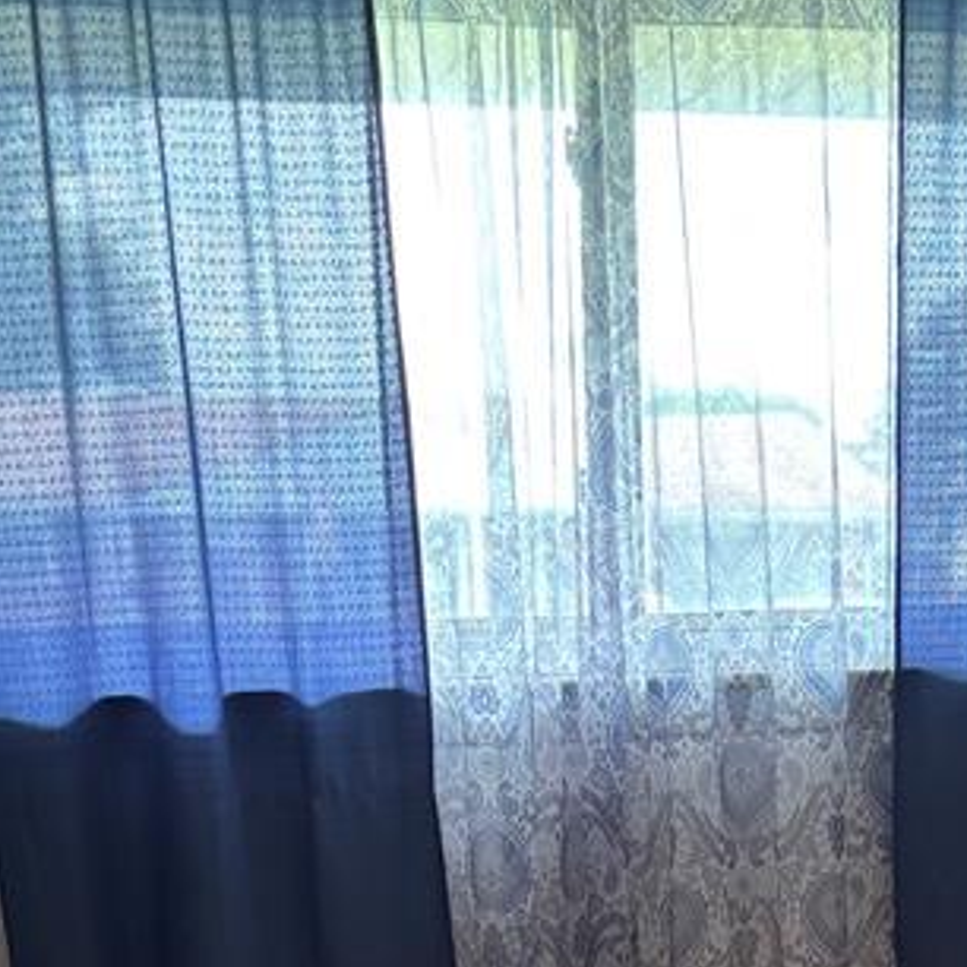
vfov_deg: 19.8
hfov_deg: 22.3
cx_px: 705
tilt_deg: -18.9
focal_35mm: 77
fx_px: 2434
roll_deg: +1.1
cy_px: 1400
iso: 250
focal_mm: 5.96
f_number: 1.6
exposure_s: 1/60
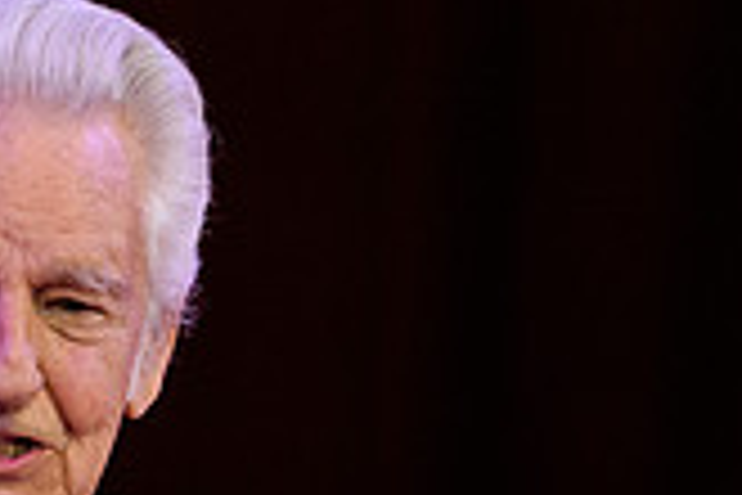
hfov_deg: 1.4
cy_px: 768
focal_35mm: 1456
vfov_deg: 0.9
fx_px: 30007
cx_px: 29
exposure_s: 1/400
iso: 2500
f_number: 6
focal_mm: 390
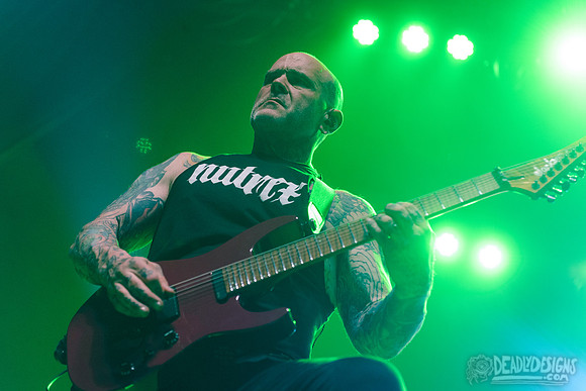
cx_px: 293
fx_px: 1009
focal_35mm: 62
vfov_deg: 21.9
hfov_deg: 32.4
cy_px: 196
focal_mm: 62
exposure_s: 1/160
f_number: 3.5
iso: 3200
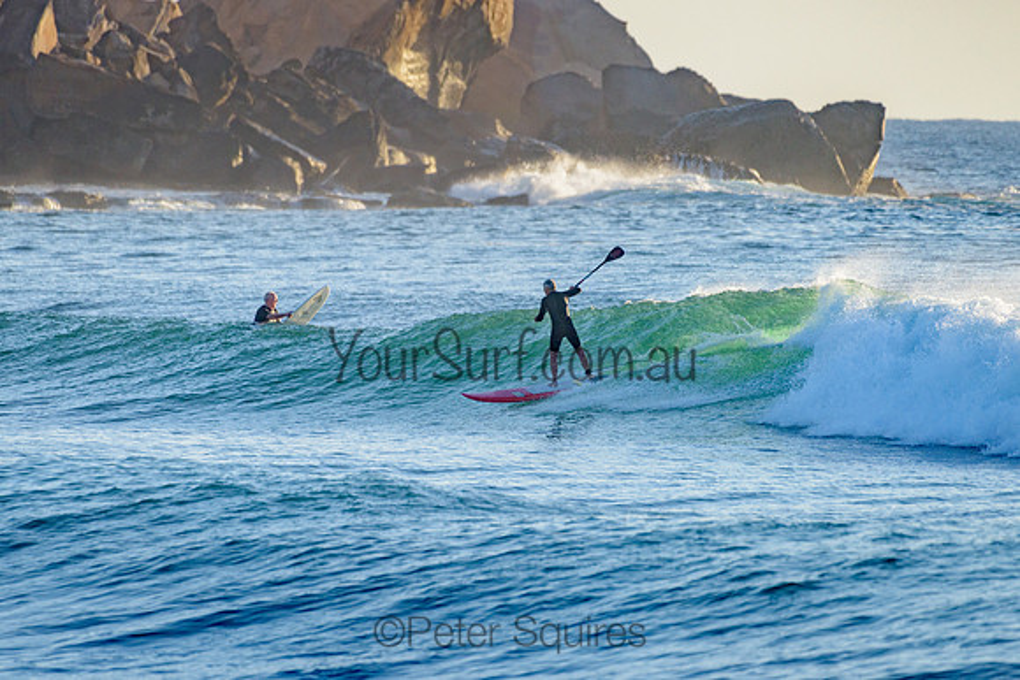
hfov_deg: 3.4
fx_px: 17365
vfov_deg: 2.2
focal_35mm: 613
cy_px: 340
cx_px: 495
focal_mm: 500
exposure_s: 1/2000
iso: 320
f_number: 5.6
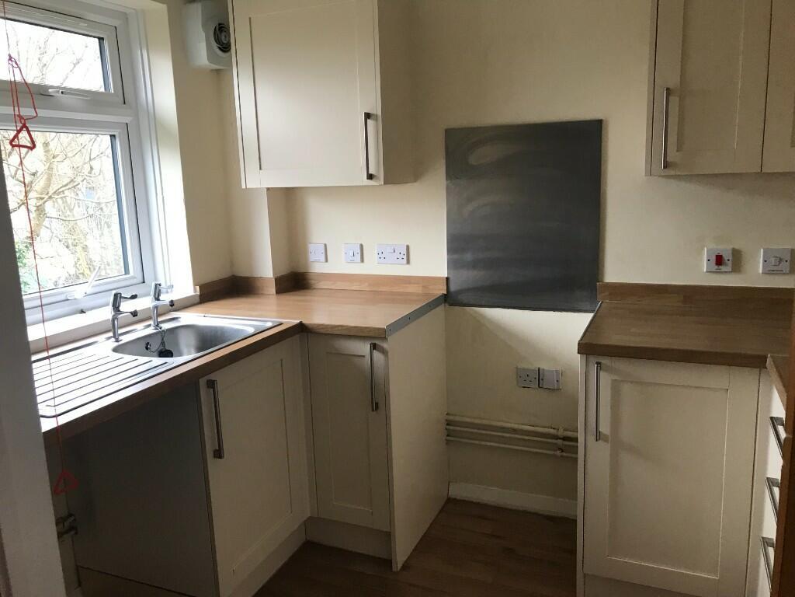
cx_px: 398
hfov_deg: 63.4
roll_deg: +1.9
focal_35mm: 28
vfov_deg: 49.7
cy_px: 298
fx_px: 643
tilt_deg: -11.2
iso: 40
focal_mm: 3.99
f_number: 1.8
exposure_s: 1/33
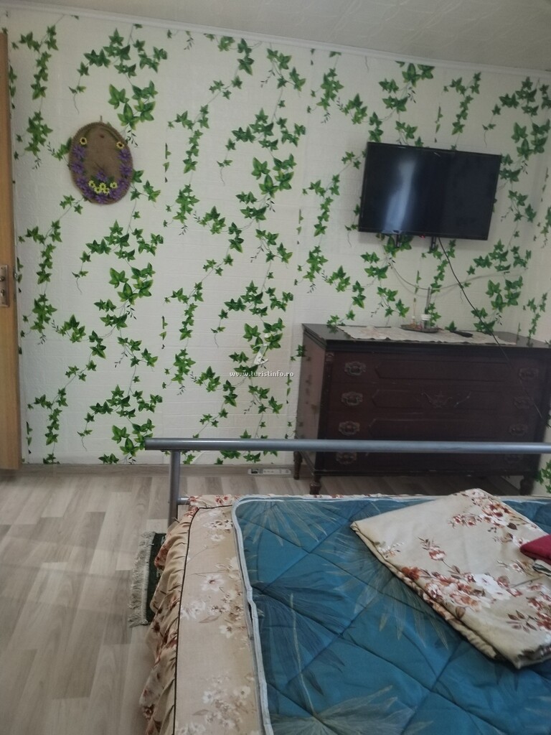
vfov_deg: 67.3
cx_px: 276
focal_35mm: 26
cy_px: 368
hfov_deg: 53.1
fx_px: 552
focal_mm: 4.75
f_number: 1.8
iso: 535
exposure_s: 1/33.3
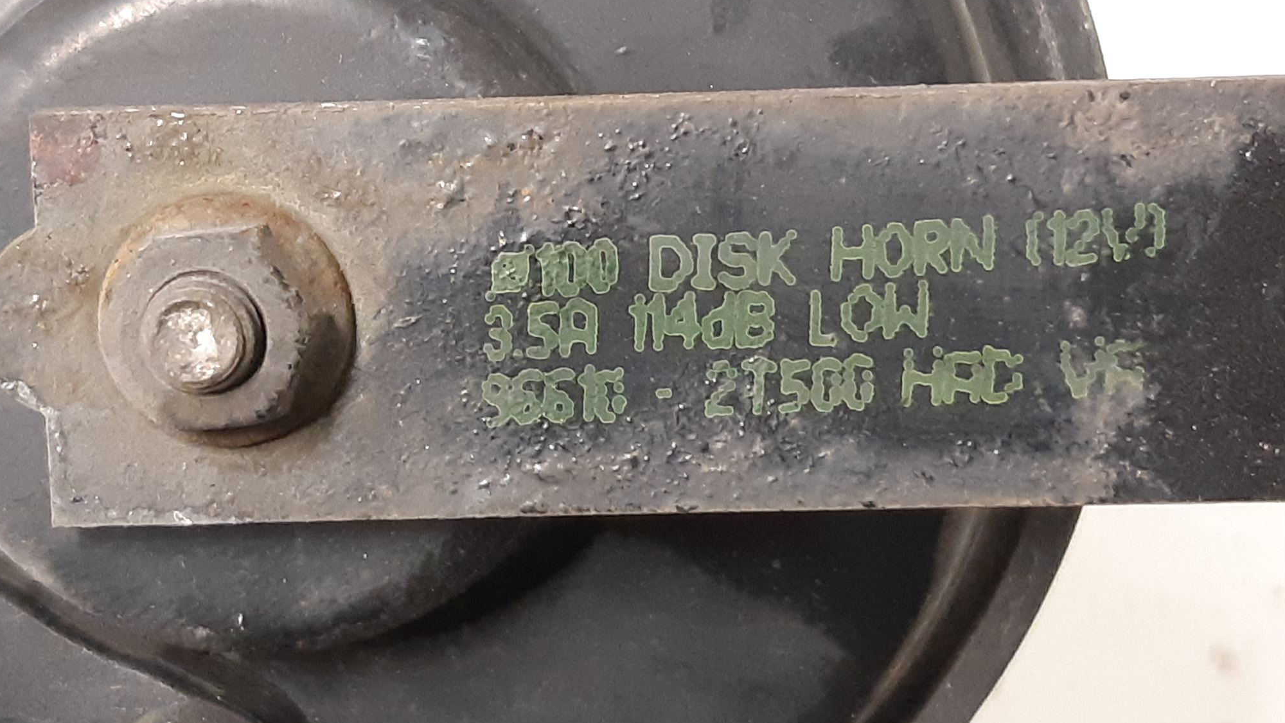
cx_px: 630
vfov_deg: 40.2
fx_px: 988
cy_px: 352
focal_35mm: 29
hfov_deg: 66.1
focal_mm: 3.93
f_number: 1.7
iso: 320
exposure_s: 1/25
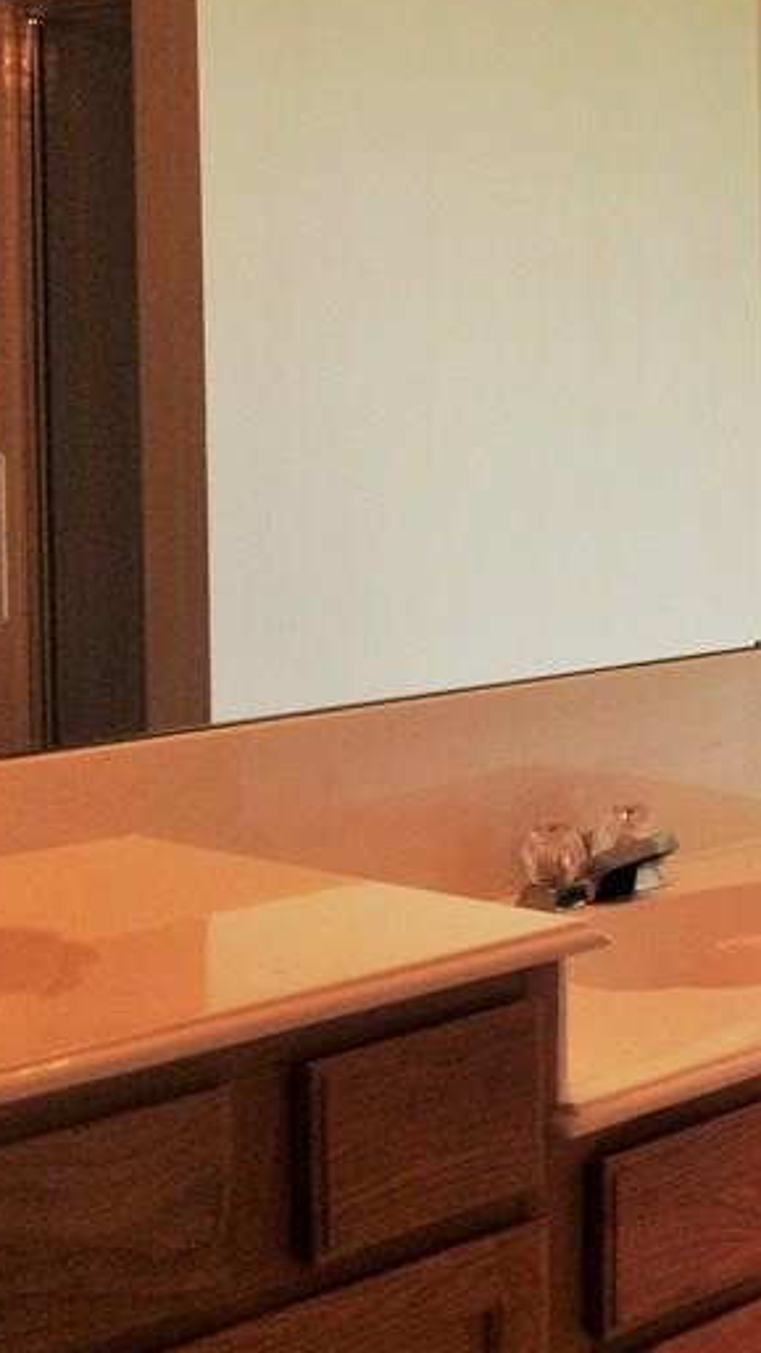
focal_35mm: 76
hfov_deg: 15.0
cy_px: 447
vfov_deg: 27.7
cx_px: 1059
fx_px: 2727
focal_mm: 4.28
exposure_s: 1/100
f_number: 2.4
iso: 50
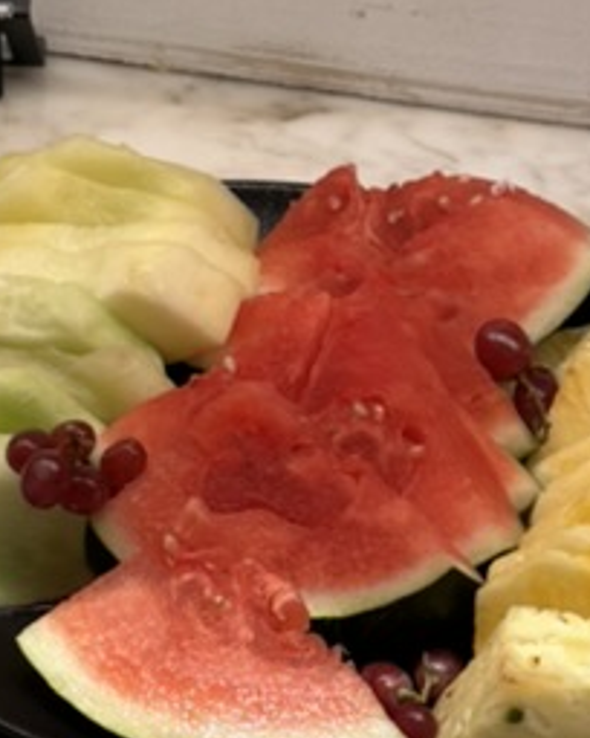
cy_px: 666
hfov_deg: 16.3
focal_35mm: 94
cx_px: 148
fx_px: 2052
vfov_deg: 20.0
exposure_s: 1/100
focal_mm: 6.86
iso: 64
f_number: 1.78
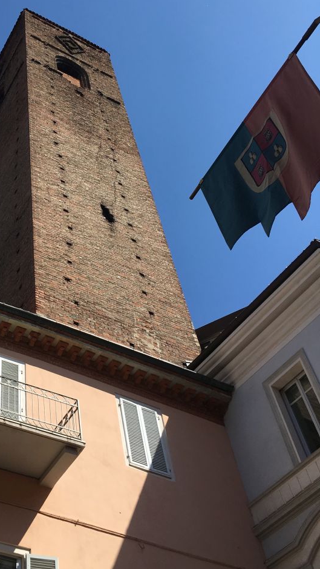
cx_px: 31
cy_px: 249
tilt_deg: +55.1
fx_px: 648
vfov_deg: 47.2
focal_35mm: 43
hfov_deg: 26.8
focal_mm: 4.15
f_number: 2.2
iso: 25
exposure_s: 1/1923
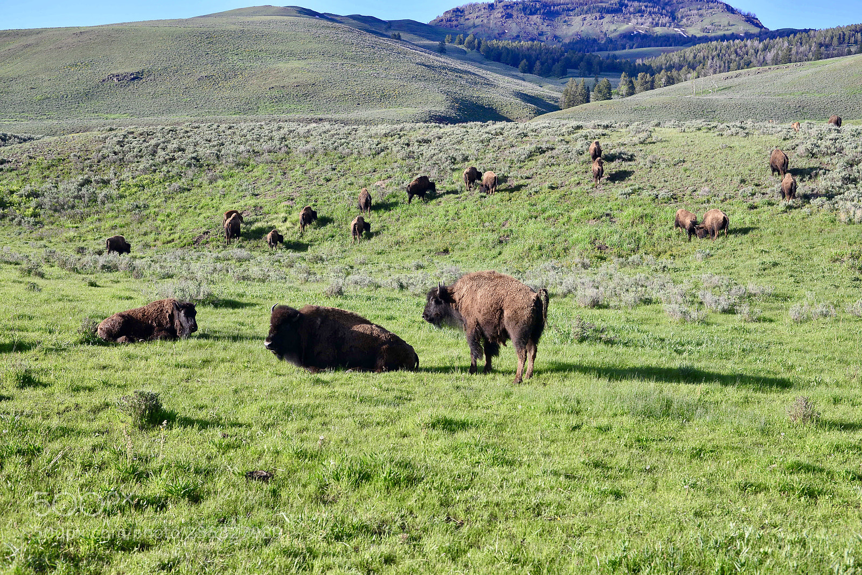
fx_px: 1150
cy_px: 288
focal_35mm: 48
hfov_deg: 41.1
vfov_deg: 28.1
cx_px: 431
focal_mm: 48
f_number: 5.6
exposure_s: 1/100
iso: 125
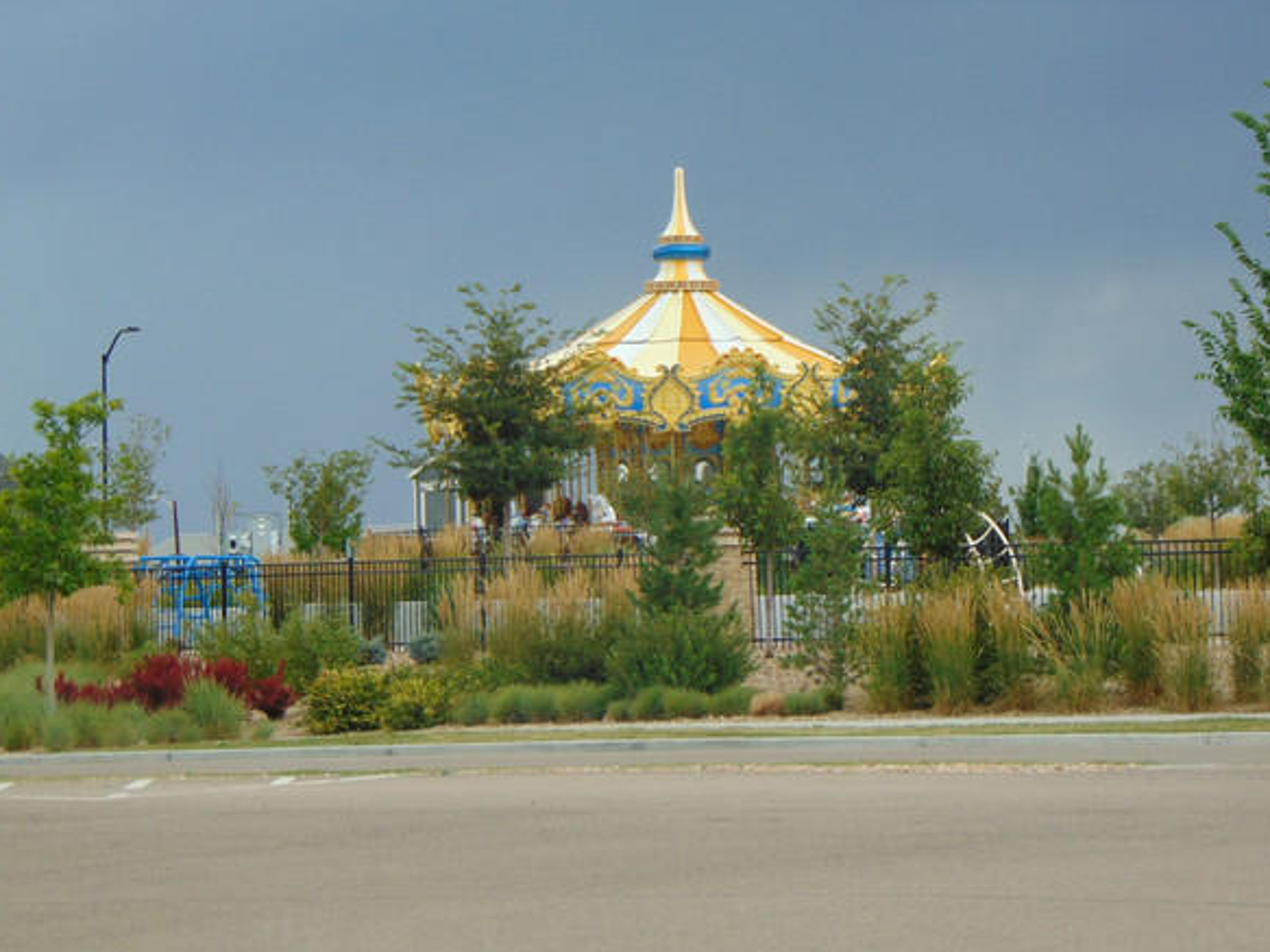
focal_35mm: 146
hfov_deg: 13.5
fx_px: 5355
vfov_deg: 10.2
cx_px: 671
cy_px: 431
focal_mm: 23.9
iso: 80
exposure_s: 1/320
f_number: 4
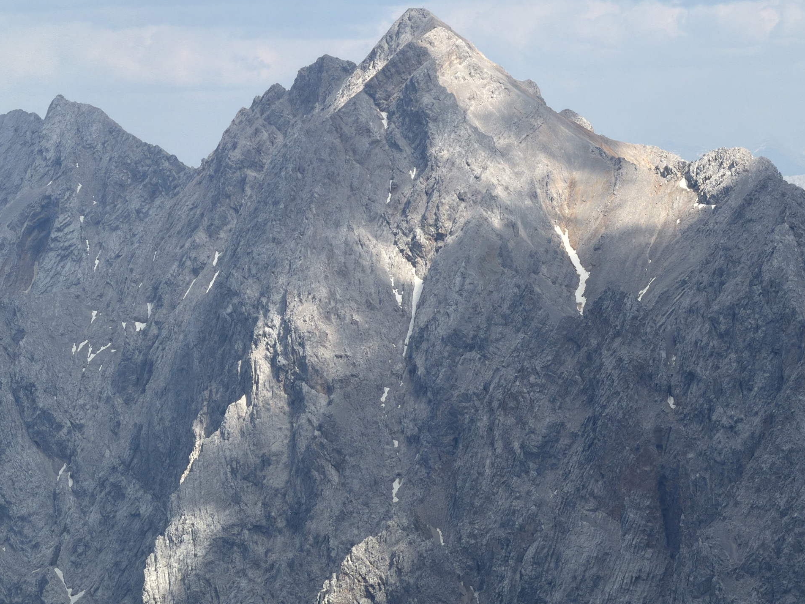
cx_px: 408
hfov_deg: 9.4
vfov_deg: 7.1
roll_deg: +1.4
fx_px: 4884
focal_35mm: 210
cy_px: 290
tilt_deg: -2.3
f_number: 2.8
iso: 20
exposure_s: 1/639
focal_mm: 16.89
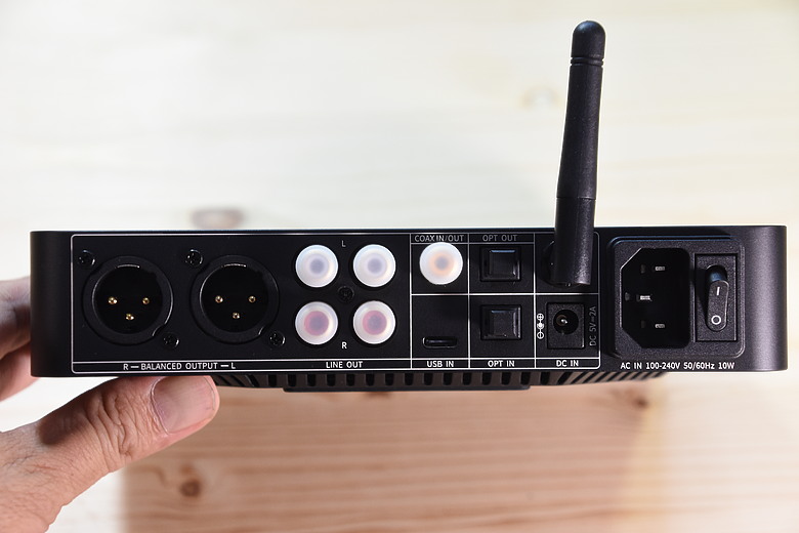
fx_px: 1931
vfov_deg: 15.7
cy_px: 266
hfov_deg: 23.4
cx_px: 400
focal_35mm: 87
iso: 1000
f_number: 6.3
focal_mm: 58
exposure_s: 1/80
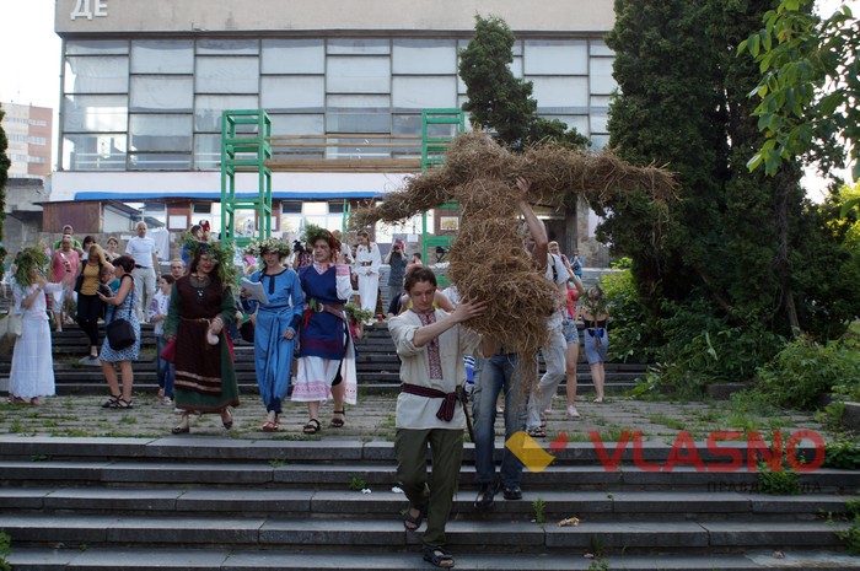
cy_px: 286
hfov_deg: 49.6
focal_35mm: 39
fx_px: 931
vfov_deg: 34.1
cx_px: 430
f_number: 4.5
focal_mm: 26
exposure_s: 1/60
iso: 125
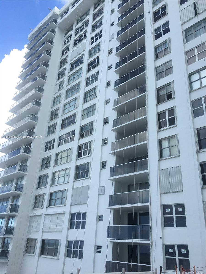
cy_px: 137
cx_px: 103
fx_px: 230
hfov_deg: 48.2
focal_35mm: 29
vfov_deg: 61.7
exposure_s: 1/646
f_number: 2.2
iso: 25
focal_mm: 4.15
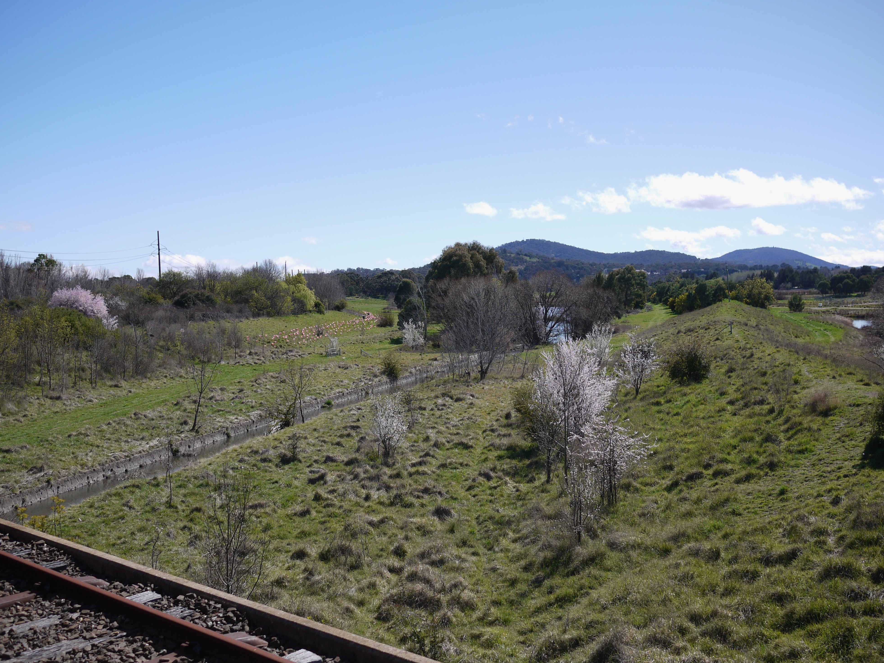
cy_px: 323
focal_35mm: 41
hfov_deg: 45.8
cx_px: 452
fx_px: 1047
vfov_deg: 35.1
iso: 100
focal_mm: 20
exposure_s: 1/2500
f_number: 2.8
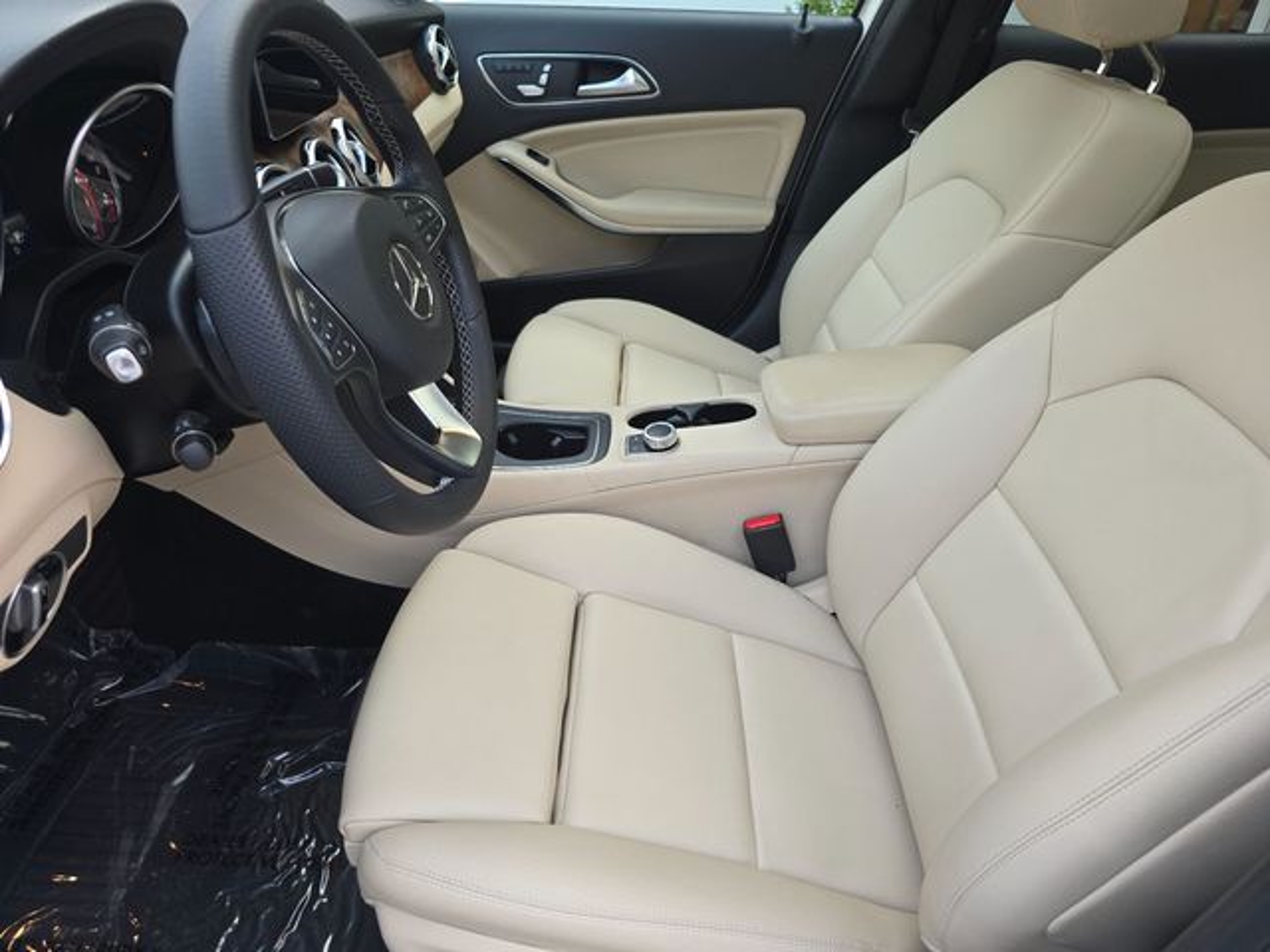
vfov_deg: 58.9
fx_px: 844
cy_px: 476
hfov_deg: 73.9
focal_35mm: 23
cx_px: 635
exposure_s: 1/51
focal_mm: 6.3
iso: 20
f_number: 1.7
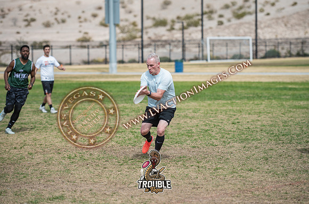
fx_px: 1184
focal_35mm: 139
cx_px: 163
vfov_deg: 9.8
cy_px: 100
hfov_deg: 14.9
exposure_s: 1/5000
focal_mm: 130
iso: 160
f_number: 3.2
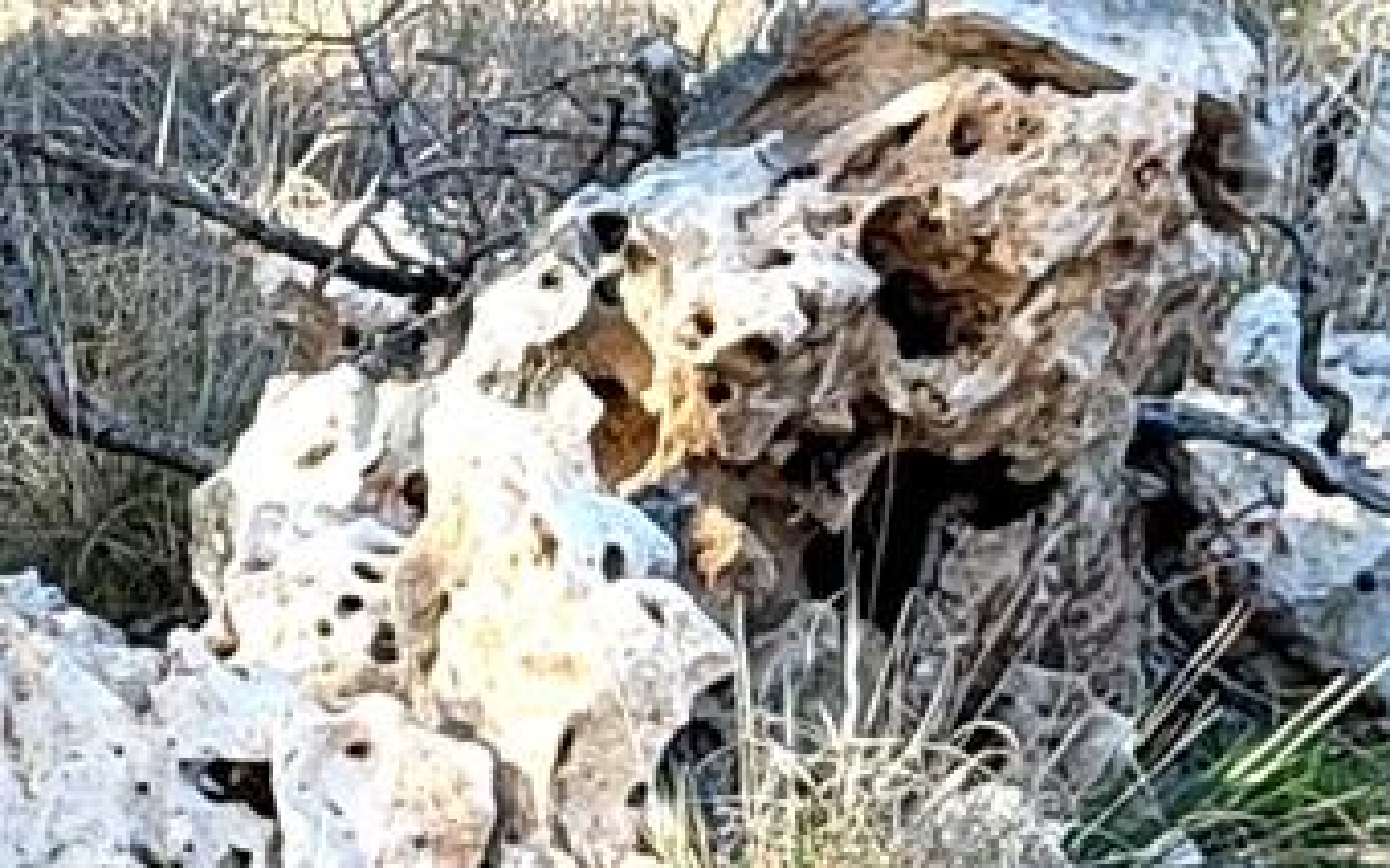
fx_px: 11590
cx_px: -1957
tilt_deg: -2.7
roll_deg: +0.2
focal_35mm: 306
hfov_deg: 6.5
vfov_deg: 4.3
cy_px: -391
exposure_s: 1/917
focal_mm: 6.76
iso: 64
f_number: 1.78
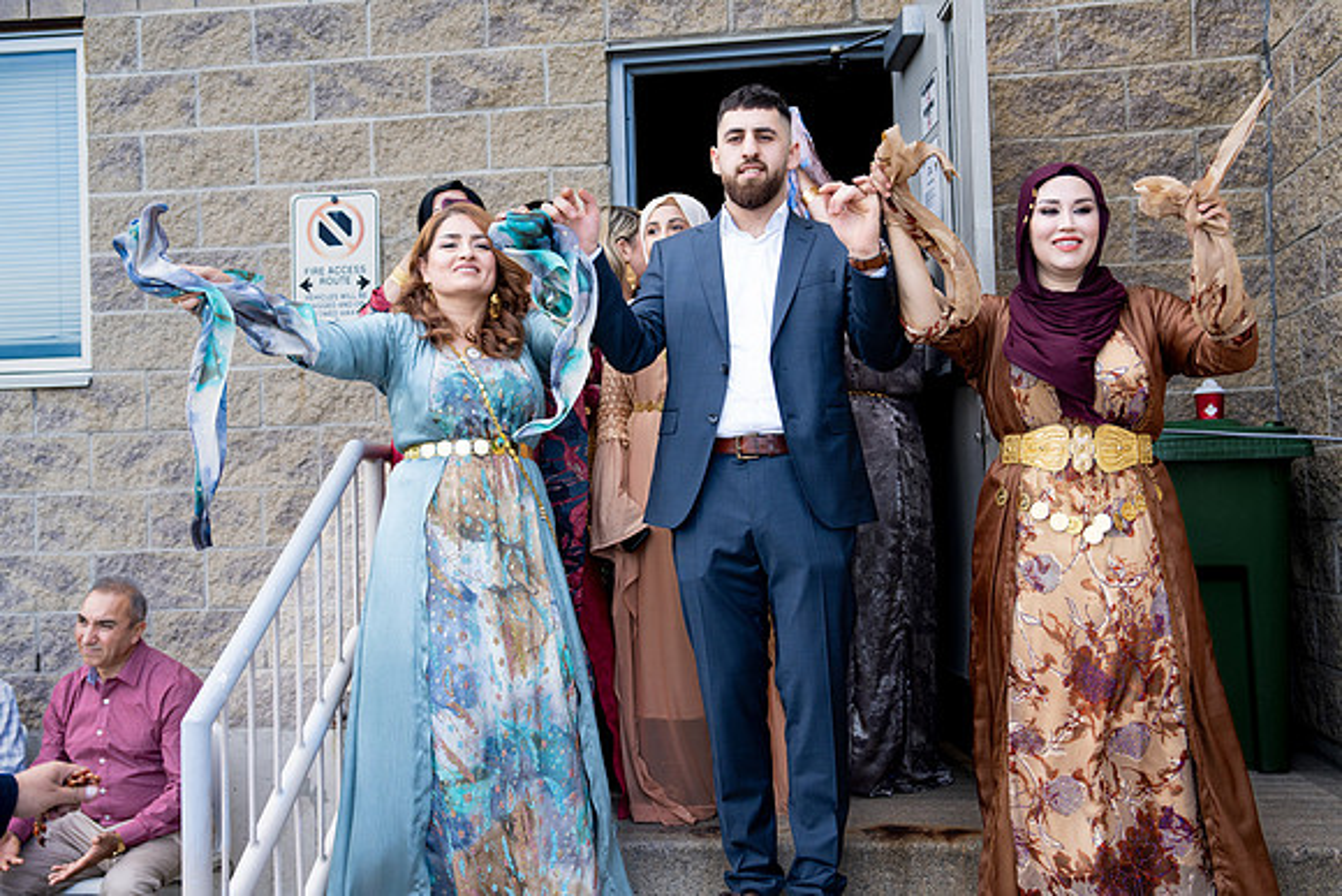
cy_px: 448
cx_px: 671
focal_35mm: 35
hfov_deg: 54.4
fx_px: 1305
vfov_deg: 37.9
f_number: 2.8
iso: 800
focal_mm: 35
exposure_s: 1/1000
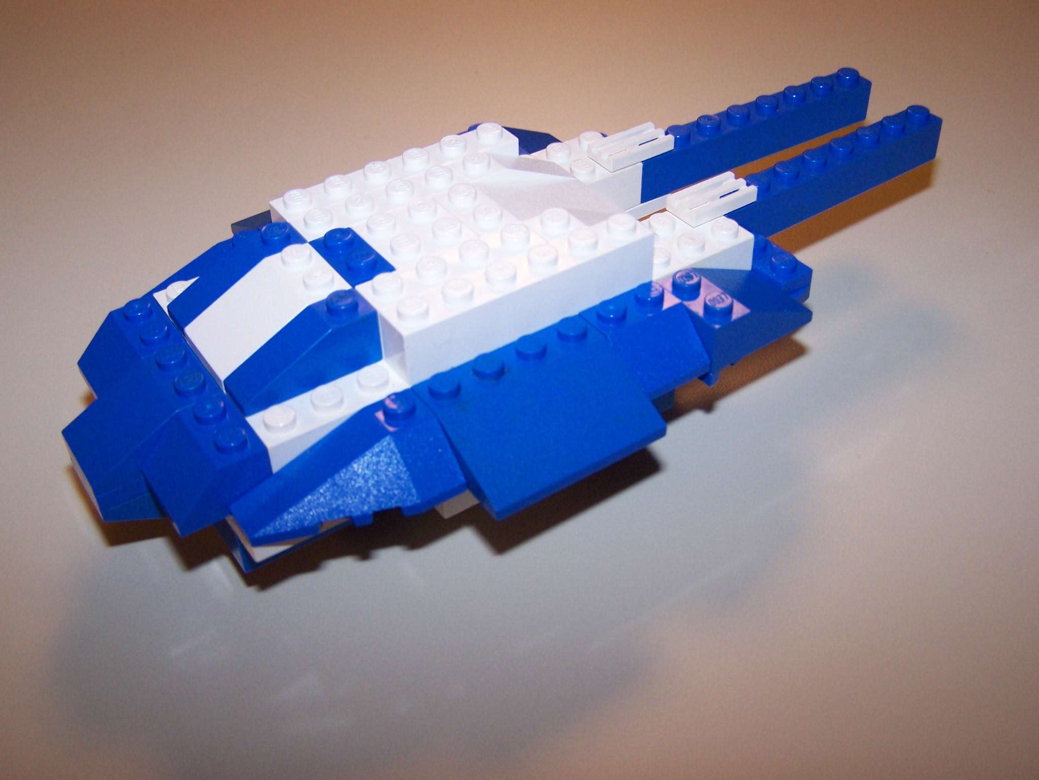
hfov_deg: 49.0
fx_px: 1141
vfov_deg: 37.7
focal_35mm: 38
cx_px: 520
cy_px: 390
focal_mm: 6.3
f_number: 2.8
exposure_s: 1/60
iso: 140
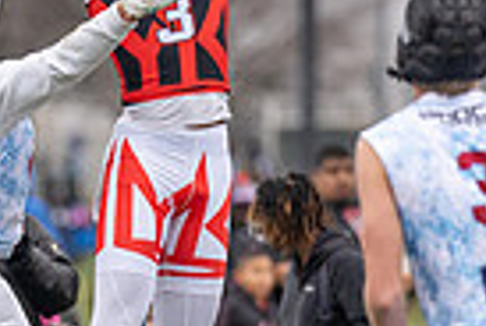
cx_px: -82
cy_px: 298
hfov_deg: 2.3
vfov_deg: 1.5
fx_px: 12231
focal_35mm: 904
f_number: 2.8
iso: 640
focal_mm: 200
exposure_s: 1/1250
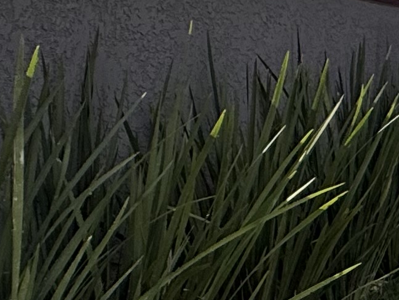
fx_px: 1003
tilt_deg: +0.5
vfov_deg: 16.9
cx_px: 1053
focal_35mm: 87
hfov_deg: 13.3
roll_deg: +0.4
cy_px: 68
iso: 64
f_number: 2.2
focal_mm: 2.22
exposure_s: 1/1235
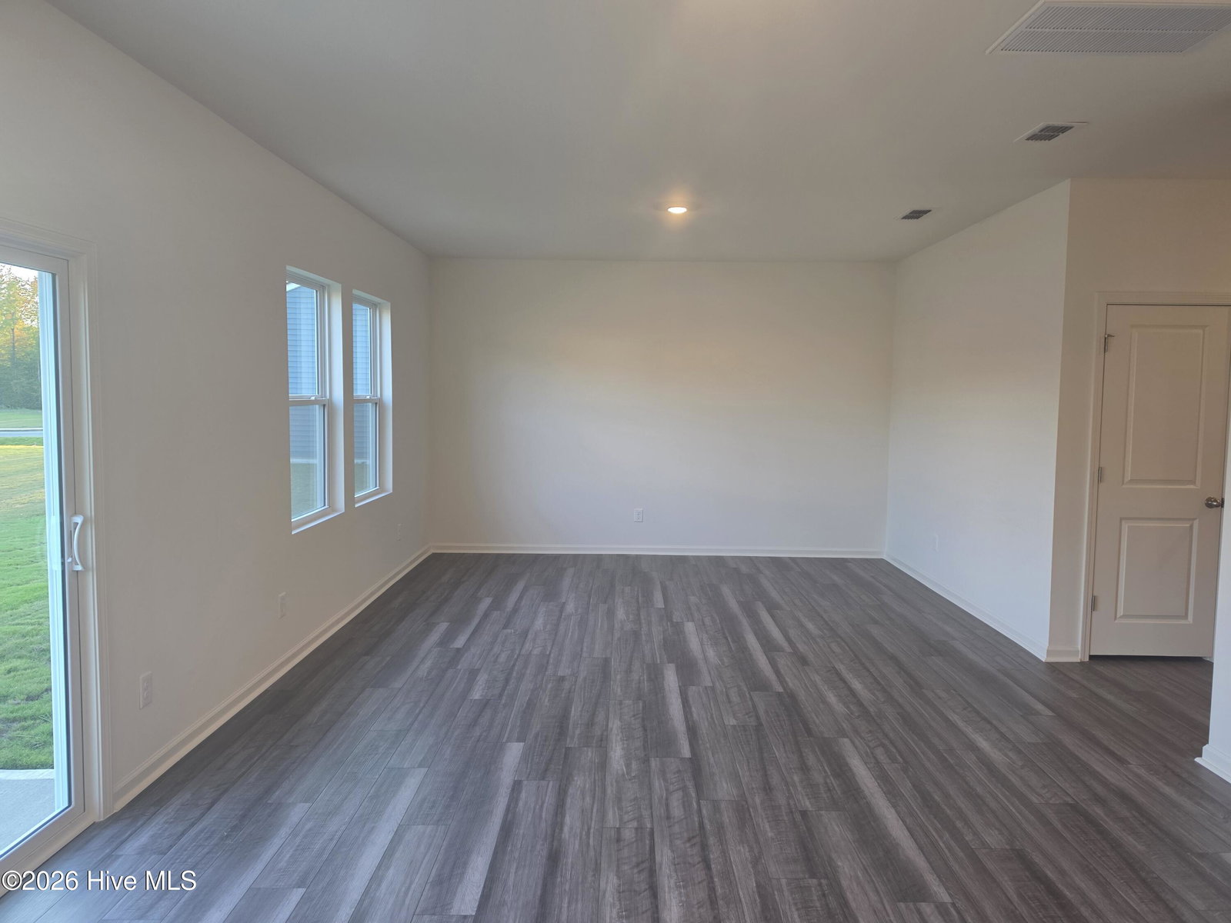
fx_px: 818
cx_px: 616
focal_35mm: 23
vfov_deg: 58.9
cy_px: 462
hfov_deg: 73.9
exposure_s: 1/120
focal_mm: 6.5
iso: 100
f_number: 1.4
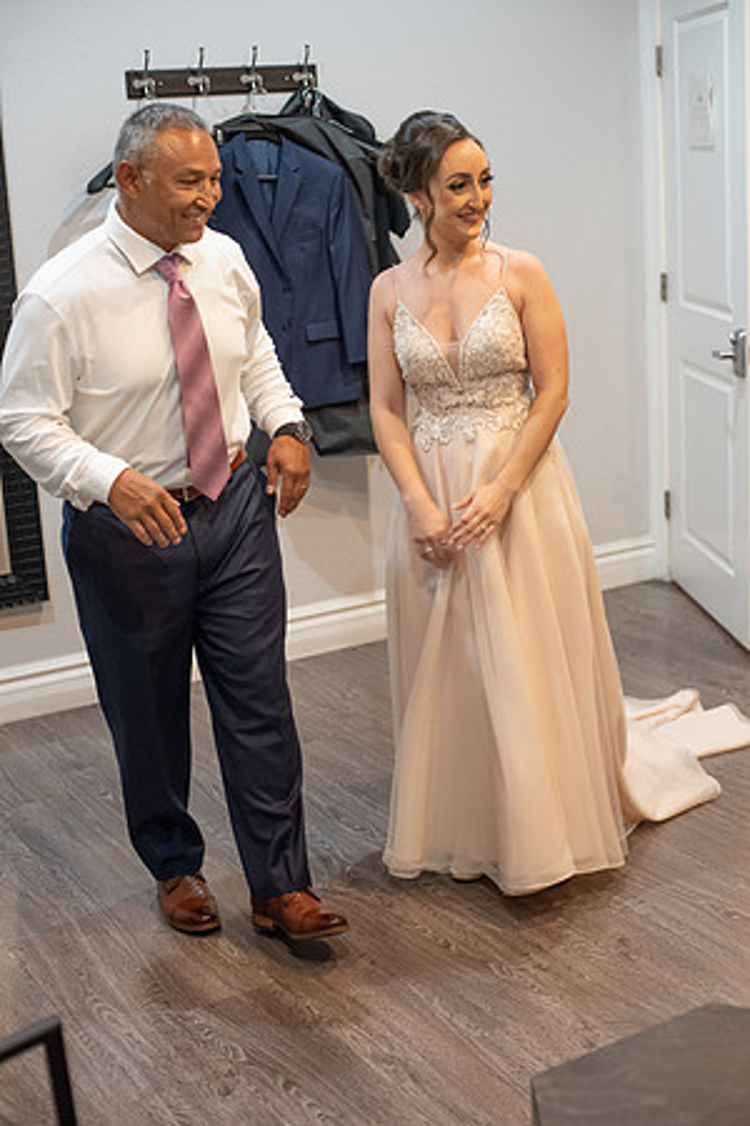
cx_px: 375
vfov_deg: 39.6
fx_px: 1562
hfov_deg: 27.0
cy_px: 563
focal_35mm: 50
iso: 2500
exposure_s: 1/100
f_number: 2.8
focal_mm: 50
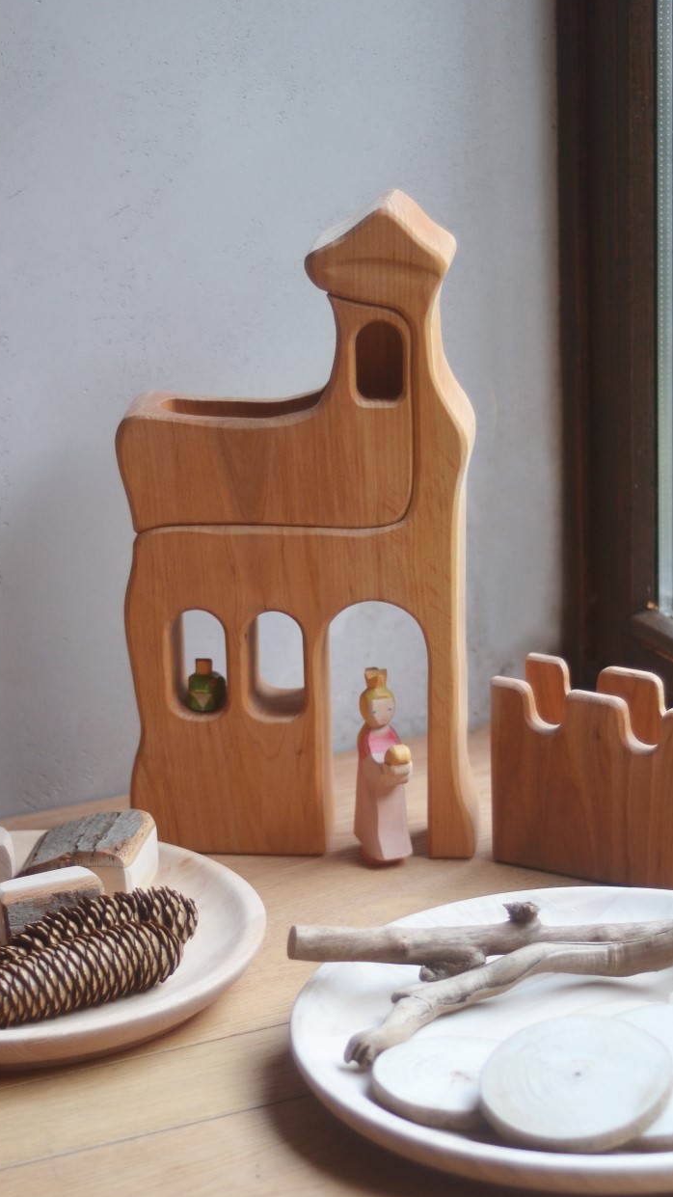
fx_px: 3268
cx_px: 306
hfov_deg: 11.8
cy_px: 697
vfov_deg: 20.7
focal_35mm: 103
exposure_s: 1/100
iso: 320
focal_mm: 50
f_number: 1.8
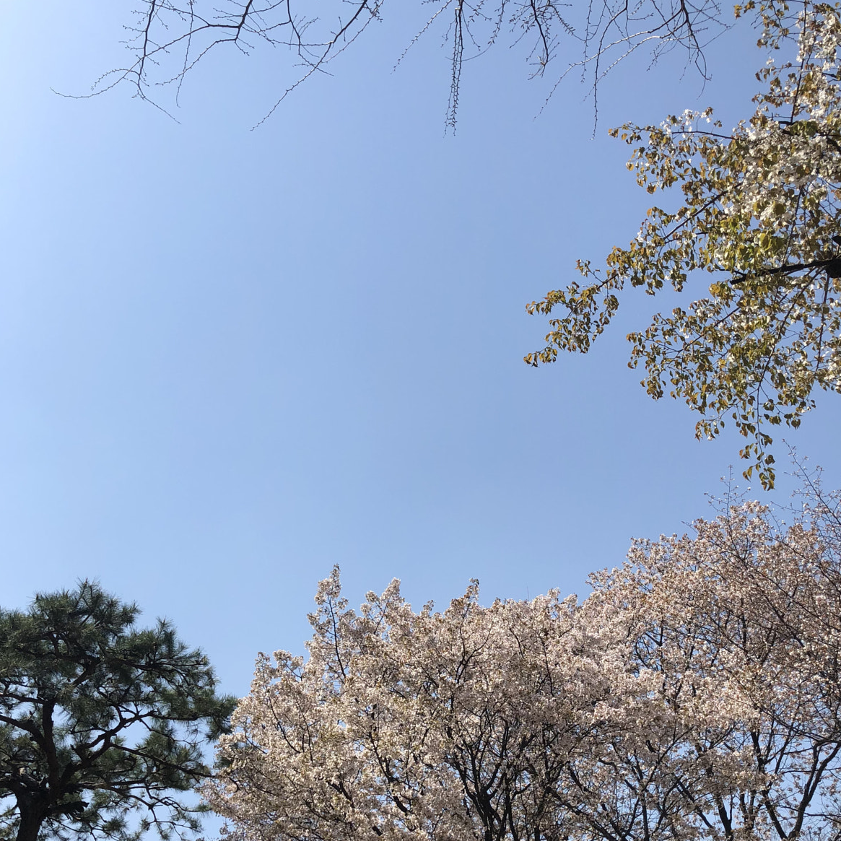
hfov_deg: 48.5
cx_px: 419
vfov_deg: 47.9
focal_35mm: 34
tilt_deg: +40.6
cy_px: 541
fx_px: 935
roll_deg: +5.0
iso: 25
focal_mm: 4
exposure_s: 1/2825
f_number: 1.8
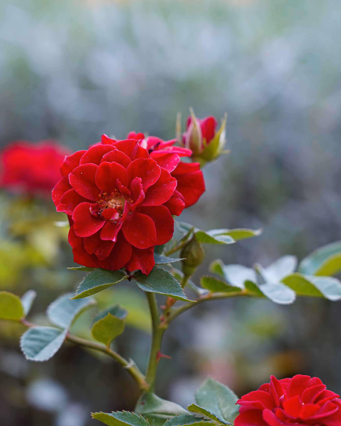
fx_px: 1690
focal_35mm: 134
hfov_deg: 11.5
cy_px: 188
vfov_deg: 14.4
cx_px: 166
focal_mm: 105
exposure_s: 1/250
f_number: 5.6
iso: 1000
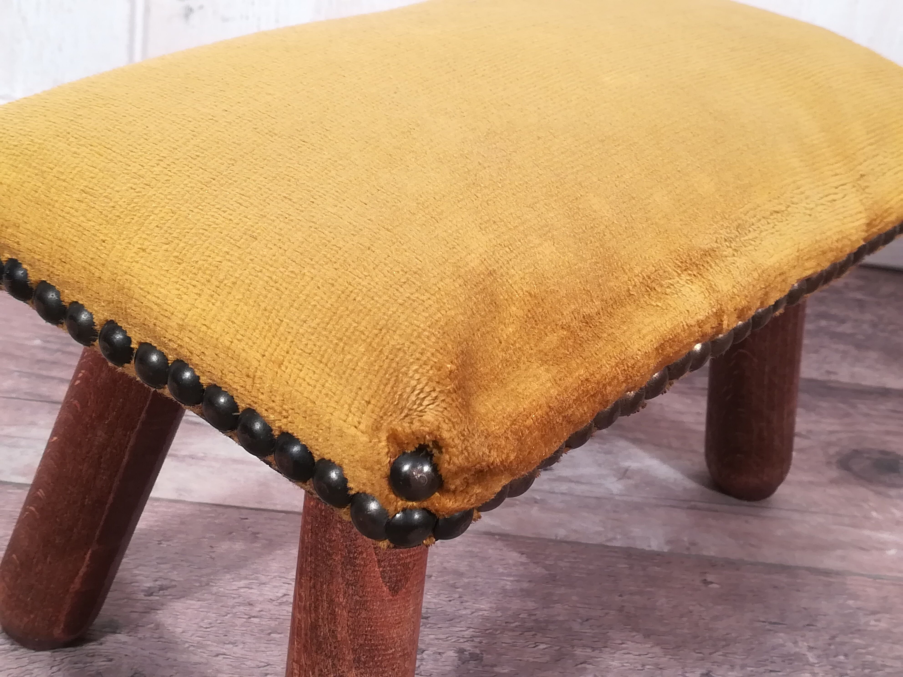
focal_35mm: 49
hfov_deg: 38.9
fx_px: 1278
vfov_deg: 29.7
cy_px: 338
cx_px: 452
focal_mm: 3.83
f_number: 2.2
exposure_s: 1/33.3
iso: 80
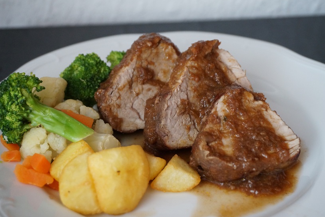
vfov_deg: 26.8
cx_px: 165
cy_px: 108
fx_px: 456
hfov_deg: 39.2
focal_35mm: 51
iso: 2000
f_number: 5
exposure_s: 1/60
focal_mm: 33
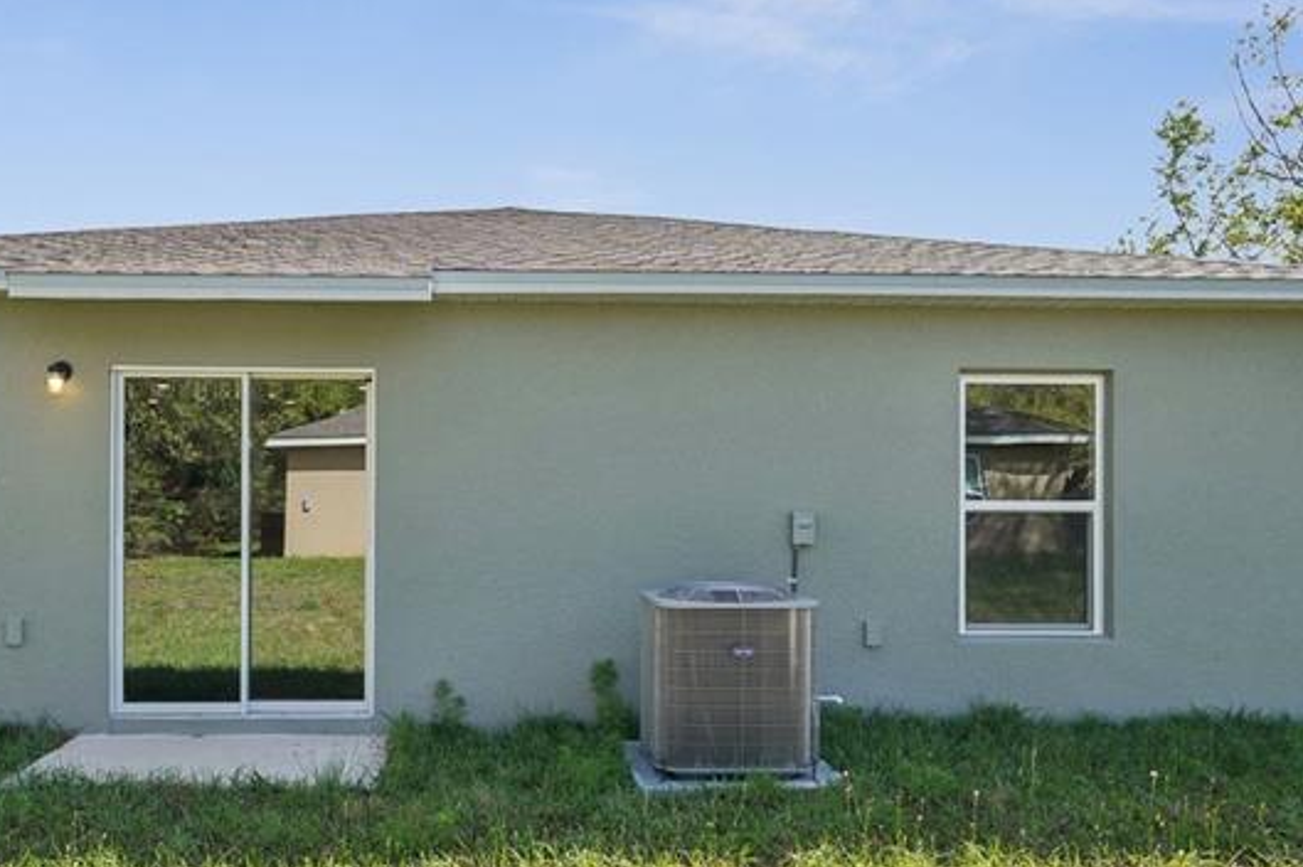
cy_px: 502
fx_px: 1121
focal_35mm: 31
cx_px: 517
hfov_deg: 59.8
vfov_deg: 42.1
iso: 50
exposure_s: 1/90
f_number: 8
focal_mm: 16
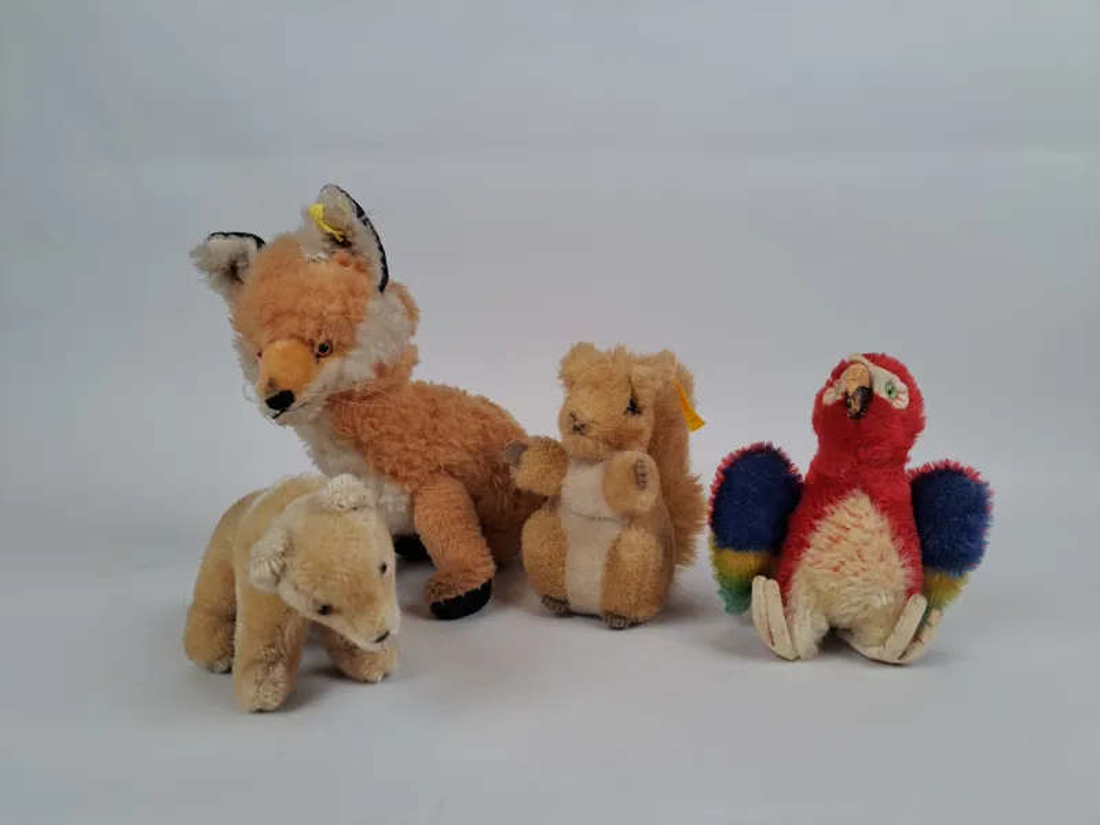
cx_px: 550
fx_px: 763
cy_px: 412
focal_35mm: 24
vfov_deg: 56.8
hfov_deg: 71.6
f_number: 1.8
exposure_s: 1/100
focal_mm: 5.23
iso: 50
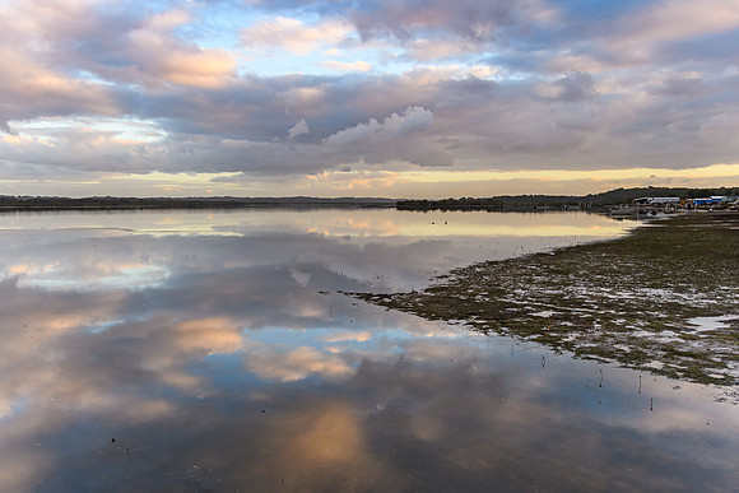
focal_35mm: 28
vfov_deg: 46.7
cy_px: 246
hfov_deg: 65.9
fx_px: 571
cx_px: 370
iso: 400
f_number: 6.3
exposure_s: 1/250
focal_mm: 18
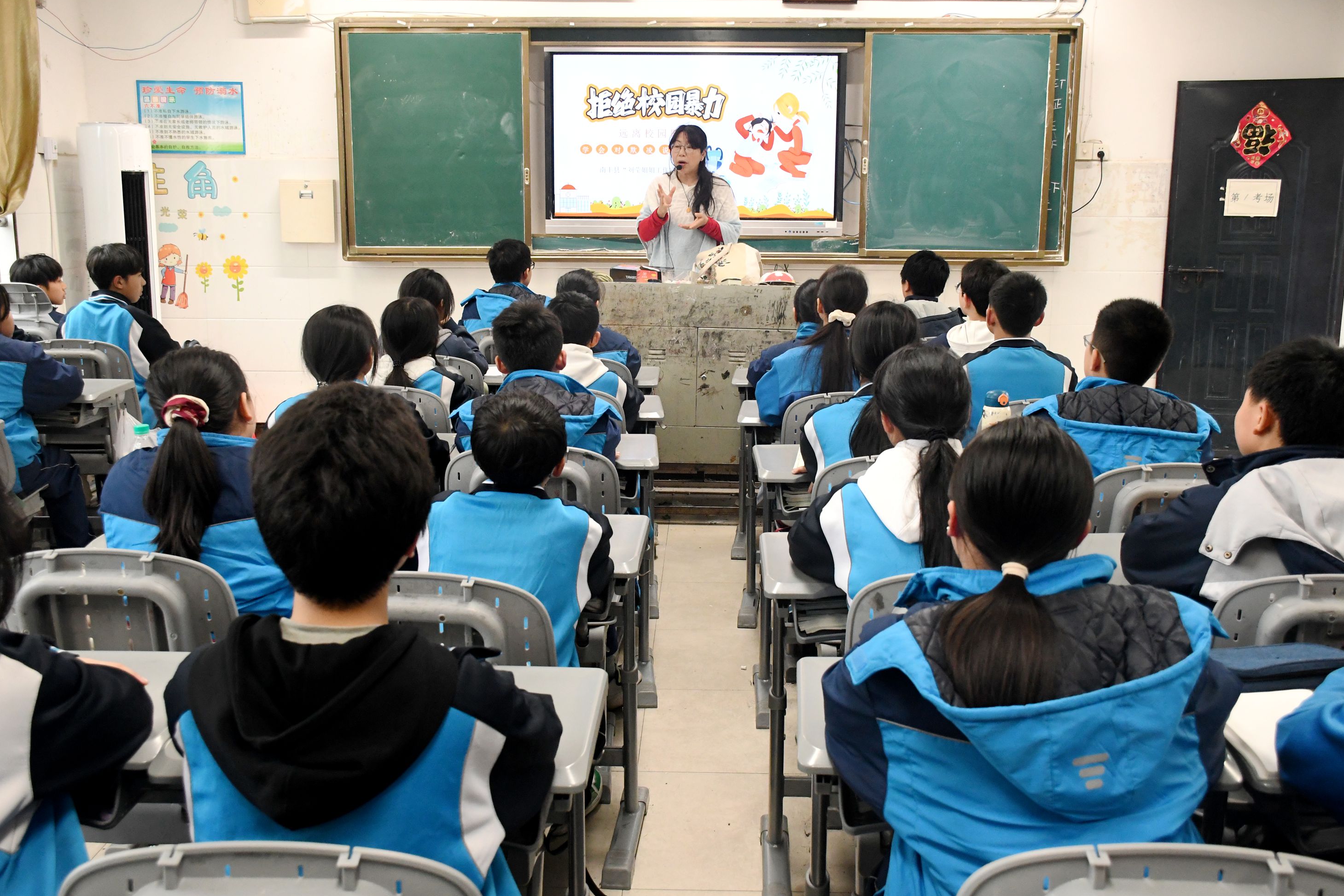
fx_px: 1381
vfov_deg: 35.9
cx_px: 676
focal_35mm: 37
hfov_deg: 51.9
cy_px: 455
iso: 2500
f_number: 6.3
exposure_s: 1/125
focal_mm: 24
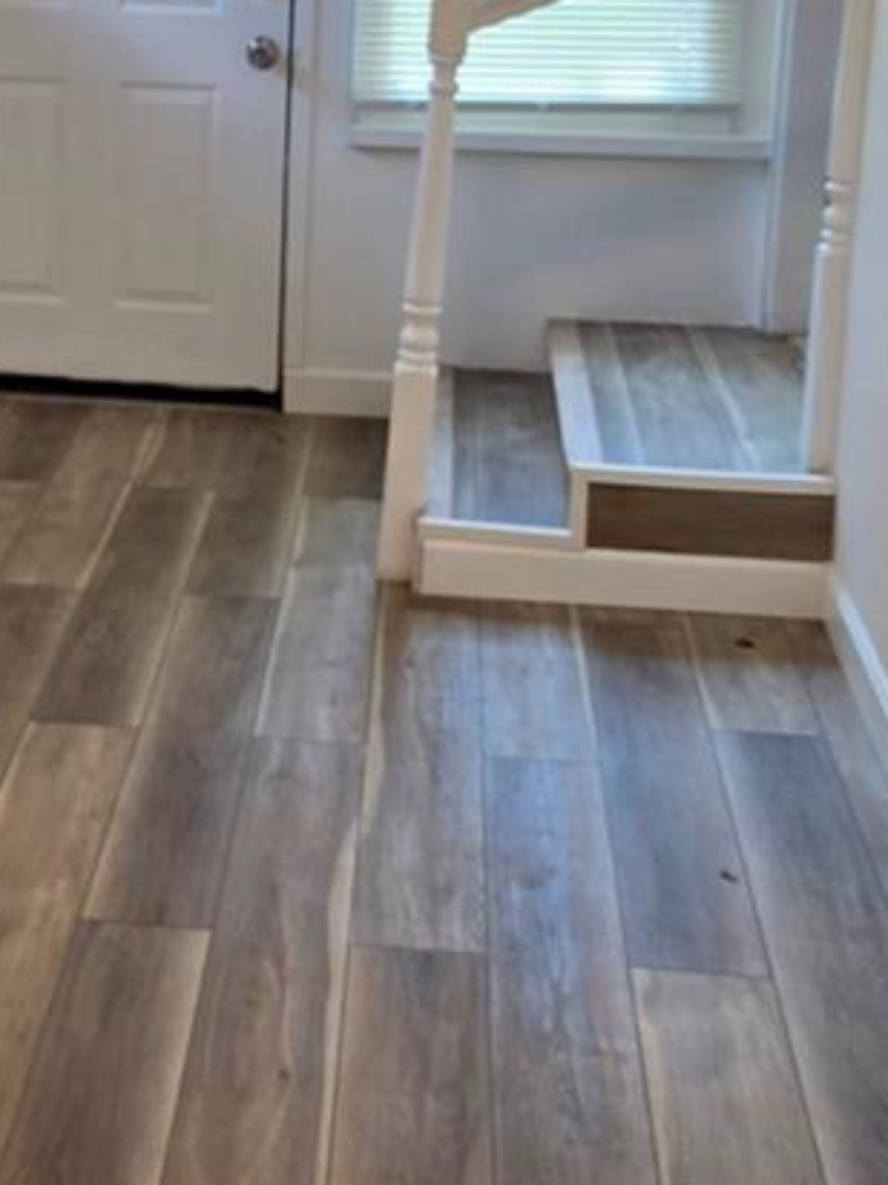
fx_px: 2292
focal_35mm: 67
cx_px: 149
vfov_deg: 28.3
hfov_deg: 21.6
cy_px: 219
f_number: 1.8
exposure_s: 1/120
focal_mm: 5.4
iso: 100
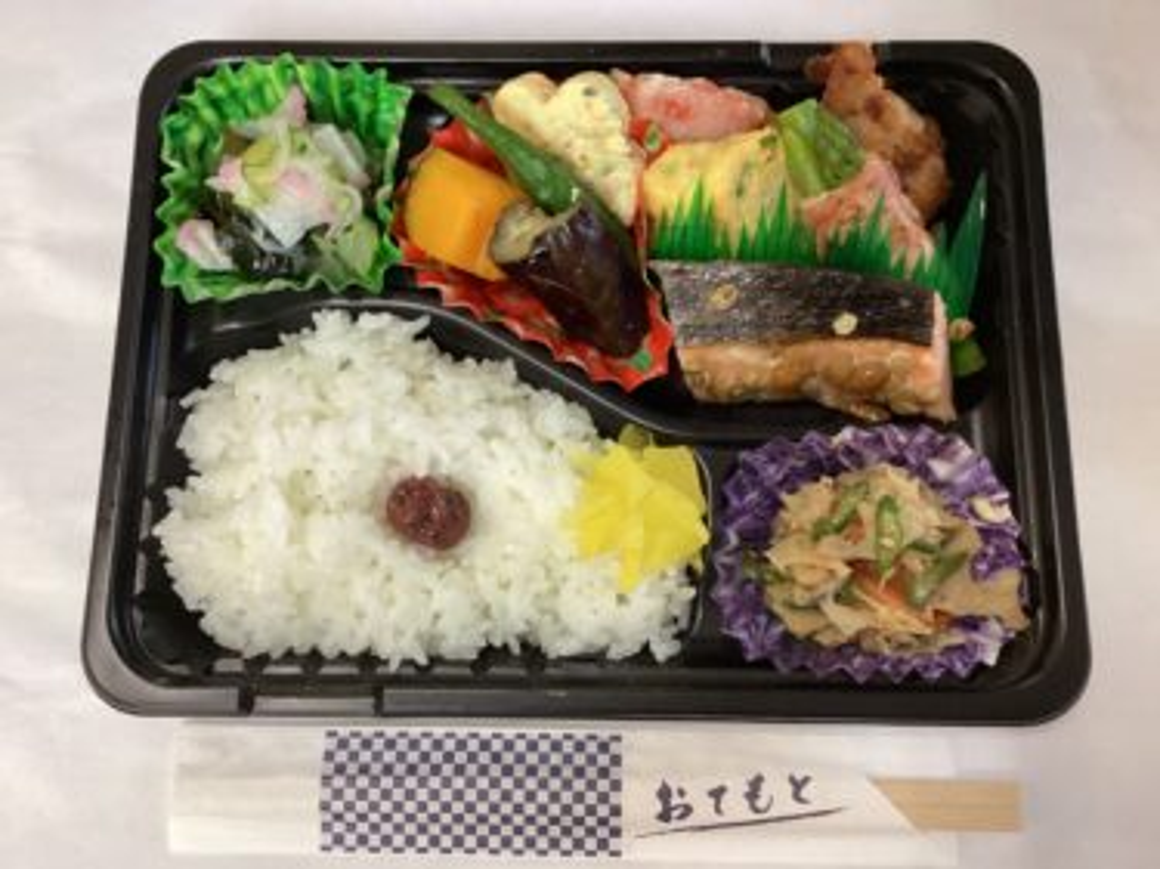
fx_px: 1038
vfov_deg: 45.4
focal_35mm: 31
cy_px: 434
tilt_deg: -79.6
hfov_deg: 58.4
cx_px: 580
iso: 200
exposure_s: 1/50
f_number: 2.4
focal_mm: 3.3
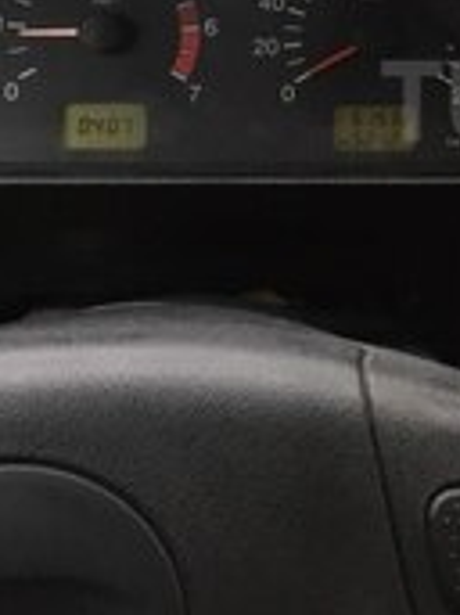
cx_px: 658
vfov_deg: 22.9
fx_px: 1490
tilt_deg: -32.3
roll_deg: -1.1
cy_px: 101
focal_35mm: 84
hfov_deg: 16.3
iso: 32
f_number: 2.2
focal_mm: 4.15
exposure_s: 1/33
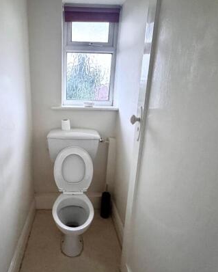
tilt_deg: -14.2
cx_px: 75
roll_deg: -0.3
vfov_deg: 80.3
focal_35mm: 20
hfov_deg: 66.5
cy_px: 133
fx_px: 161
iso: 1000
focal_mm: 2.22
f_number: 2.2
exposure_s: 1/60
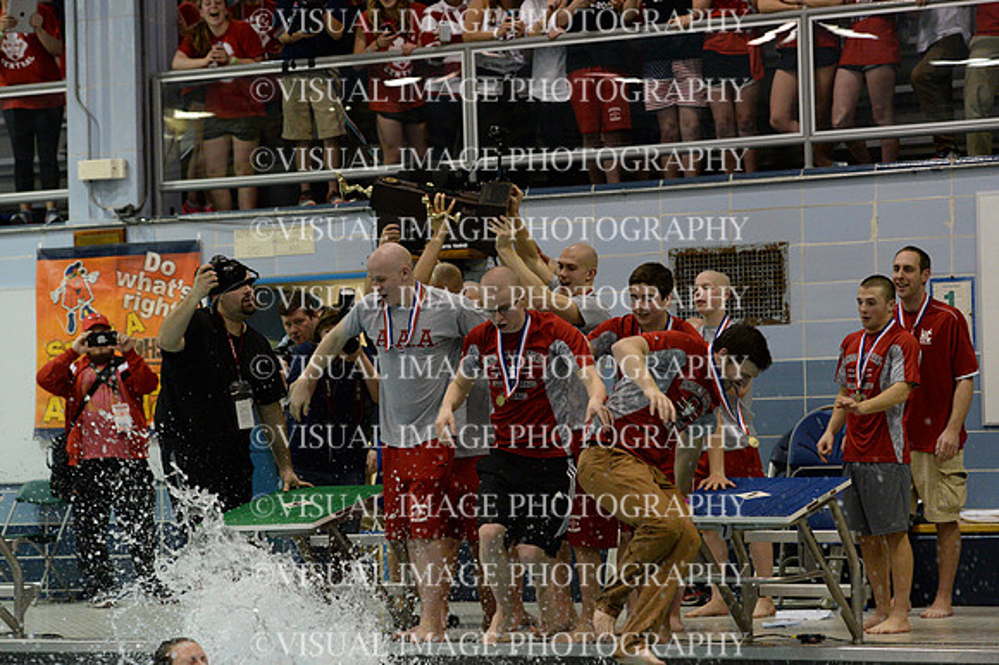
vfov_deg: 13.7
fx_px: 2773
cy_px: 332
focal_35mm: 100
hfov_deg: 20.4
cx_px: 500
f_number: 3.5
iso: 6400
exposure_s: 1/400
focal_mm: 100
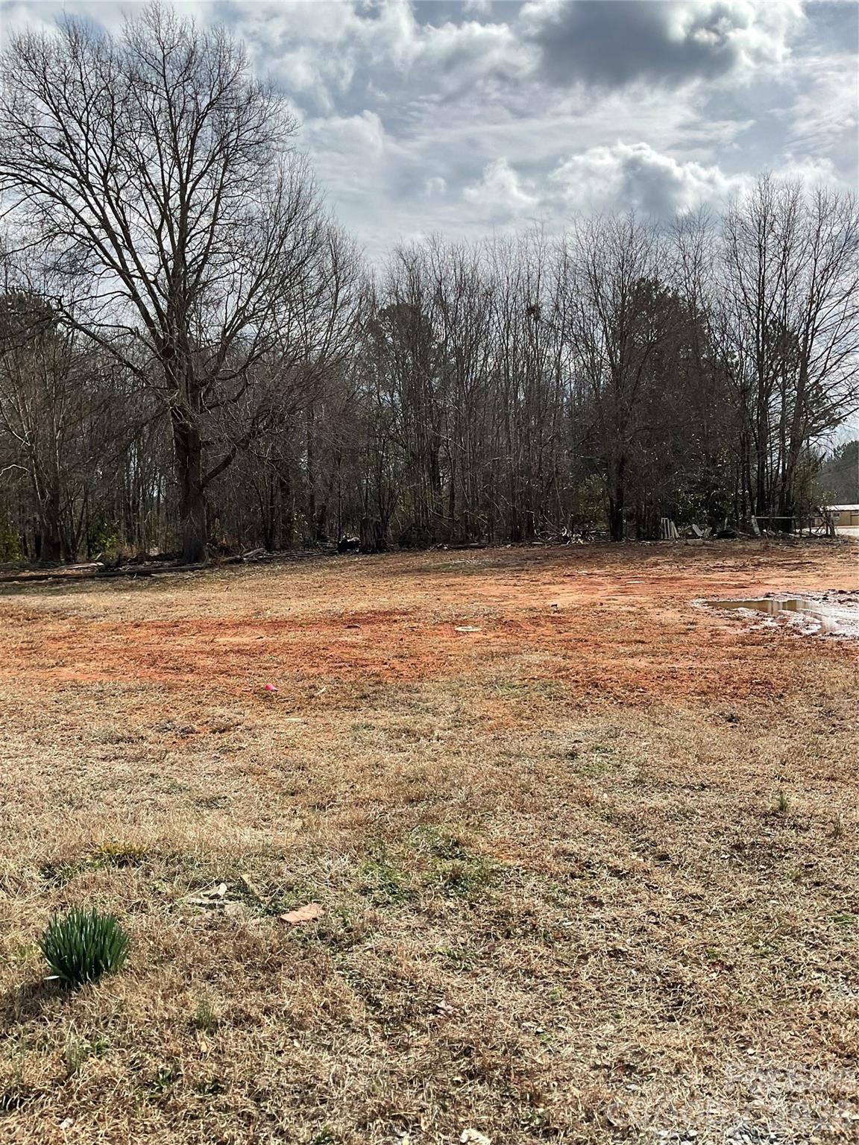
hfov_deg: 48.2
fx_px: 960
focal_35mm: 29
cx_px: 430
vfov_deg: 61.7
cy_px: 572
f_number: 1.8
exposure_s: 1/1848
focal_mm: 3
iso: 16
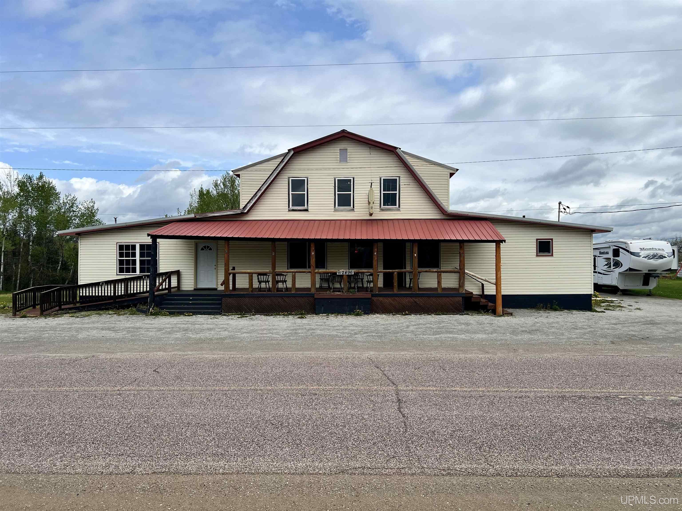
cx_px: 341
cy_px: 256
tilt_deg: -0.4
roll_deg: +0.0
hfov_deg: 67.3
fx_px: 512
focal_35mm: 26
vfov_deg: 53.1
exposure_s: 1/6579
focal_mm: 5.7
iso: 50
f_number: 1.5
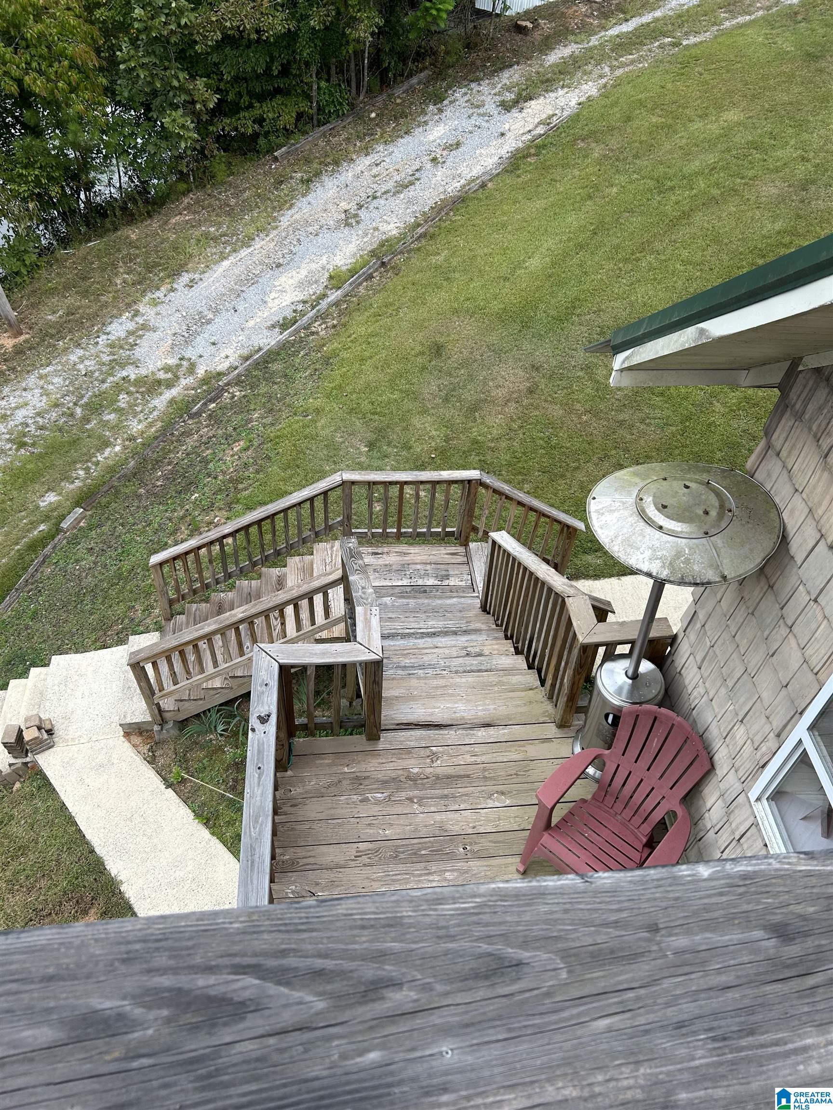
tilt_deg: -46.7
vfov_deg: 67.3
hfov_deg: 53.1
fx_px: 834
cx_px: 416
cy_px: 555
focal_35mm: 26
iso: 40
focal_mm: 5.7
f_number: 1.5
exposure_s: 1/173
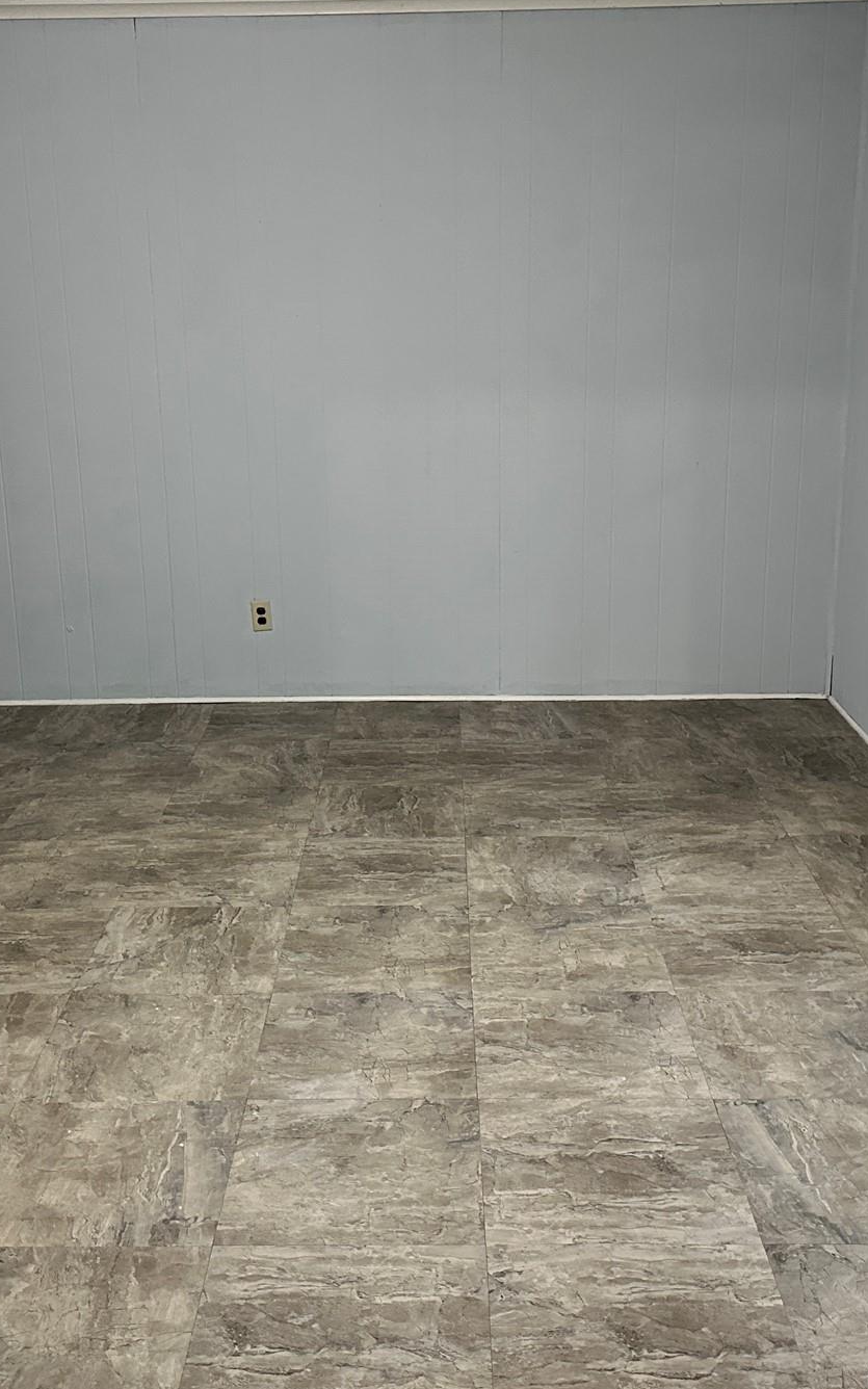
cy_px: 673
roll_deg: +1.0
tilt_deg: -14.0
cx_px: 391
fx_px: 1476
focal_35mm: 39
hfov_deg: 32.7
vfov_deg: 50.4
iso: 640
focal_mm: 6.86
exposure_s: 1/60
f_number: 1.78
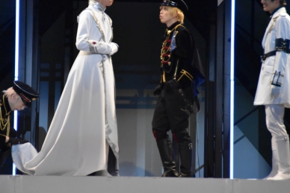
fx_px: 2393
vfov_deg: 4.6
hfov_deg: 6.9
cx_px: 128
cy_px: 72
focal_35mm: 297
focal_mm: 150
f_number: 5.6
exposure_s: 1/500
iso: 5600
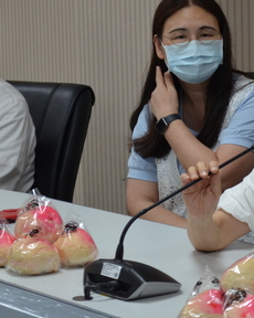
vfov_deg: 11.8
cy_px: 134
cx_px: 218
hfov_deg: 9.4
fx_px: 1543
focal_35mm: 164
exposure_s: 1/125
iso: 1000
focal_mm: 48
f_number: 5.3
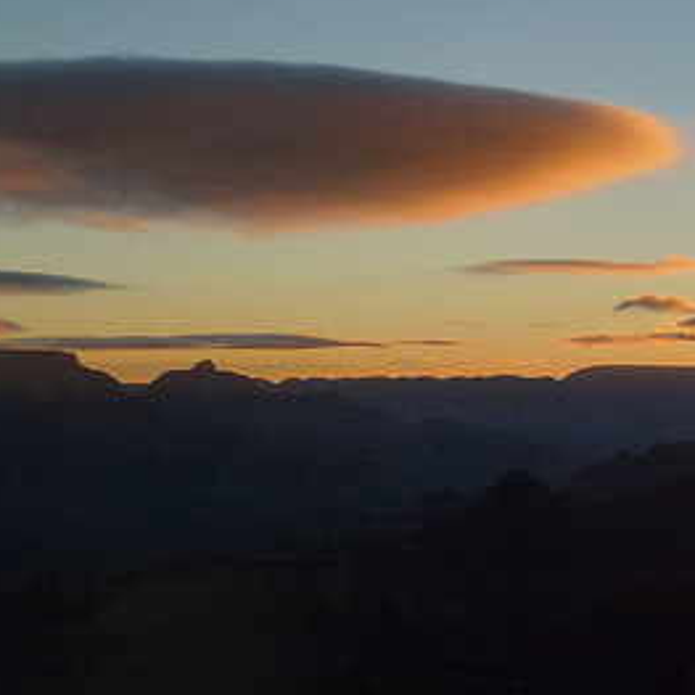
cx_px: 745
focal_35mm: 80
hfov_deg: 20.7
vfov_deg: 21.6
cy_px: 427
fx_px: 1817
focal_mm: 7.4
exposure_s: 1/640
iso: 160
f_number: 3.9
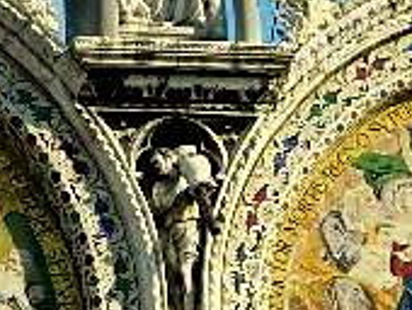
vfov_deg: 4.3
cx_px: 167
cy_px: 136
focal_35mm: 343
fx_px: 4088
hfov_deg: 5.8
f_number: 3.8
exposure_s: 1/800
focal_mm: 10.2
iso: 80
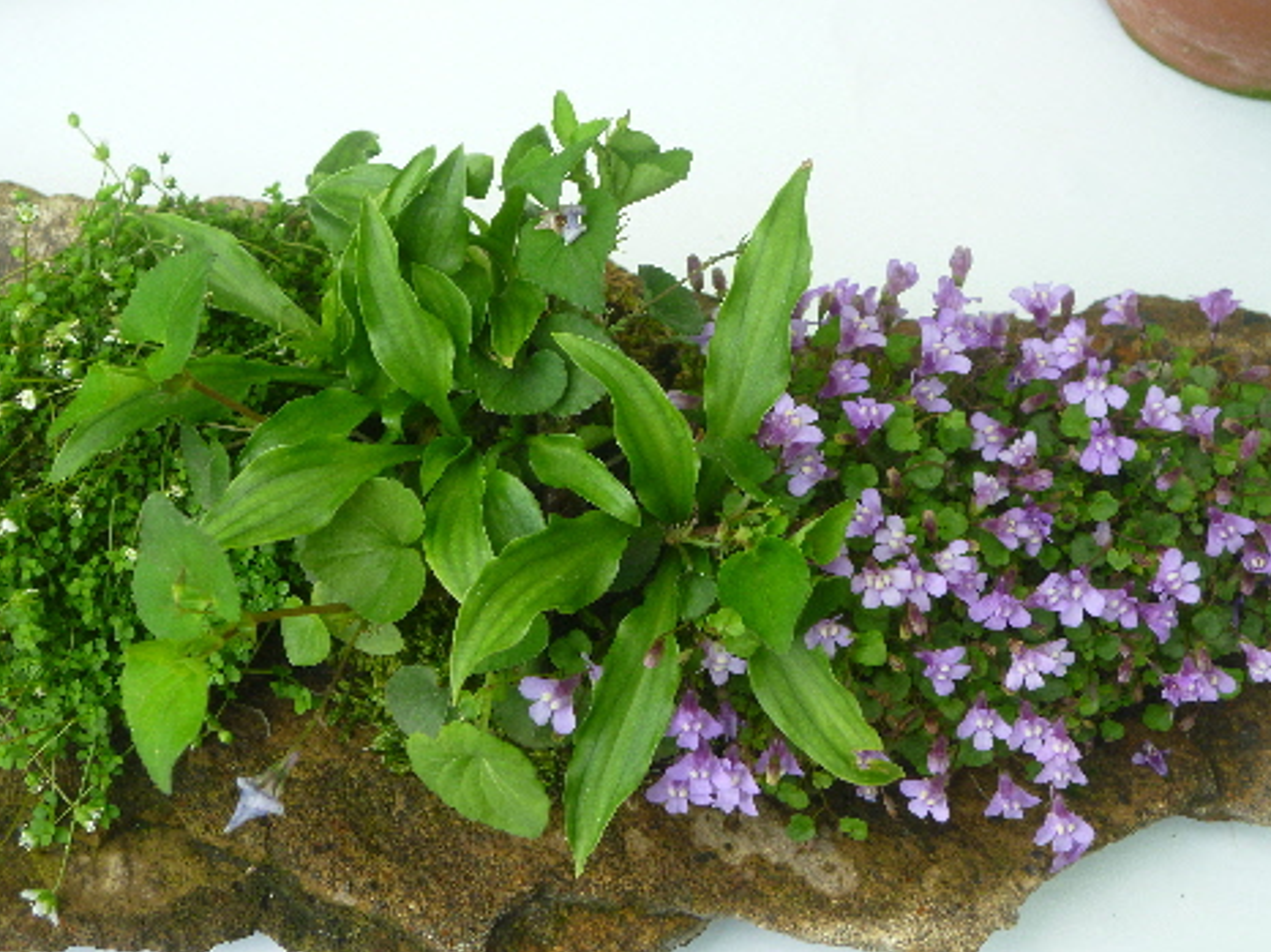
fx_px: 2128
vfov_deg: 25.2
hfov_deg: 33.2
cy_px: 465
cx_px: 611
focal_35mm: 58
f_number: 3.6
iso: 125
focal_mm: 9.6
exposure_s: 1/80
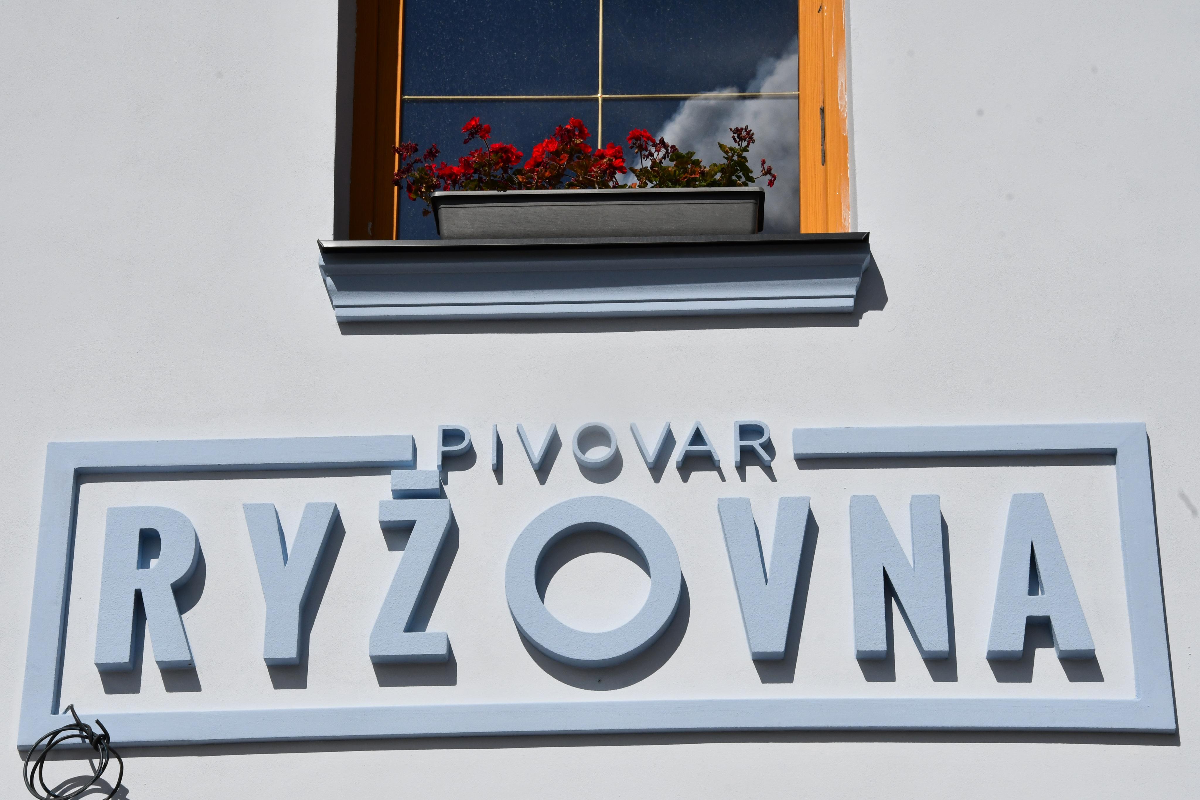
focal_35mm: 87
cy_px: 400
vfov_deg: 15.7
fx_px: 2900
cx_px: 600
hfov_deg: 23.4
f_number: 18
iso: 800
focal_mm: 58
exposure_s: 1/1250
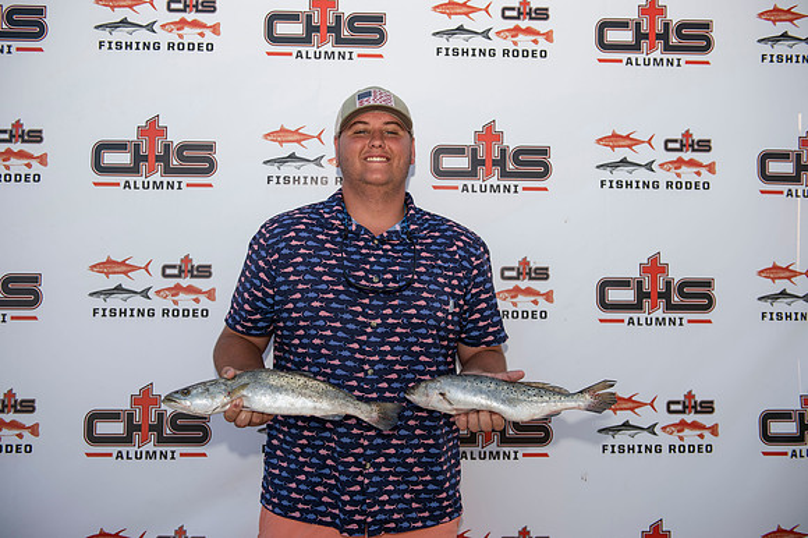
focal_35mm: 38
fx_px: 852
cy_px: 269
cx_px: 404
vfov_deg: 35.0
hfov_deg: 50.7
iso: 50
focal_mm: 38
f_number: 4
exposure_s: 1/250
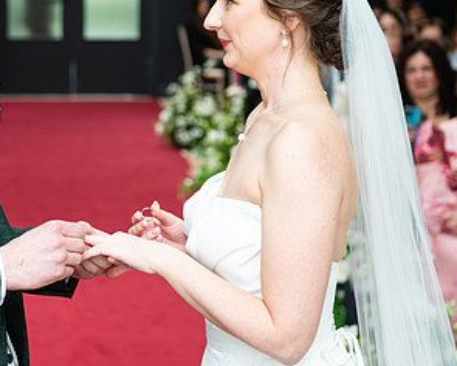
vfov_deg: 14.4
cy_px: 114
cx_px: 67
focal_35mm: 107
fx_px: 1447
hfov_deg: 17.7
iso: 400
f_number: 3.5
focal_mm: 58
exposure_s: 1/200
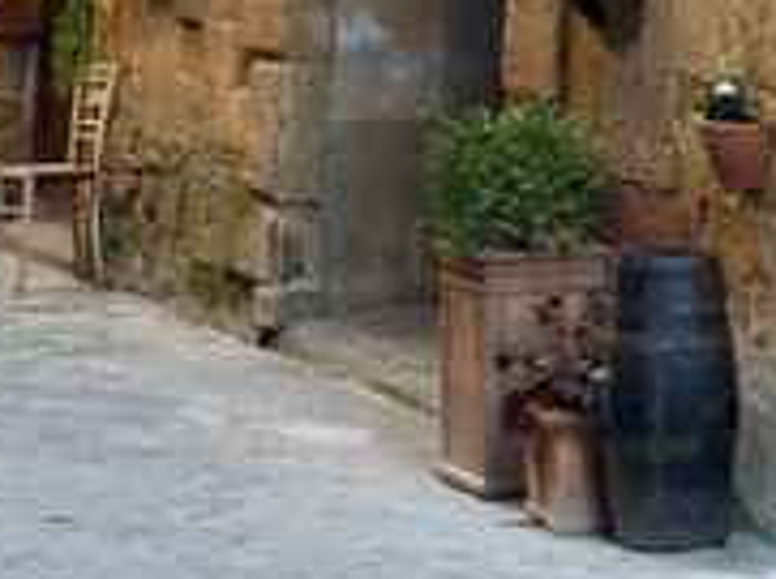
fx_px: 3468
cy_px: -673
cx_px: 639
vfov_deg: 8.9
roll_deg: -2.9
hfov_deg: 12.7
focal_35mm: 155
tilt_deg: +9.2
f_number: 1.8
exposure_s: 1/121
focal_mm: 3.99
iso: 32
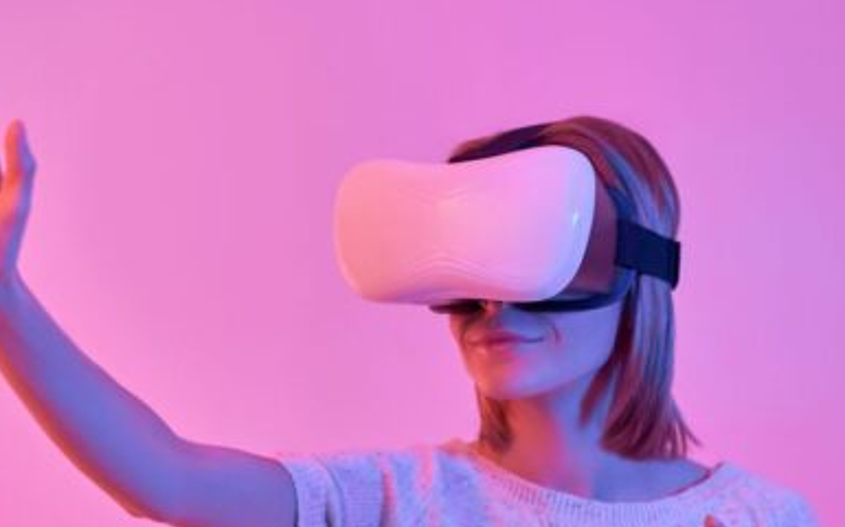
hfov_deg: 21.8
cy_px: 552
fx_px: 2186
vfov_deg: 13.5
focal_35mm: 95
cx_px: 327
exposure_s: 1/100
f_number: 1.6
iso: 800
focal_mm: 35
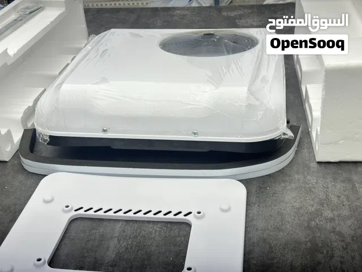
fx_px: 502
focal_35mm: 48
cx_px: 181
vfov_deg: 30.3
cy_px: 136
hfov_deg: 39.7
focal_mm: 6.86
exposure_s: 1/181
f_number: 1.78
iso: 80
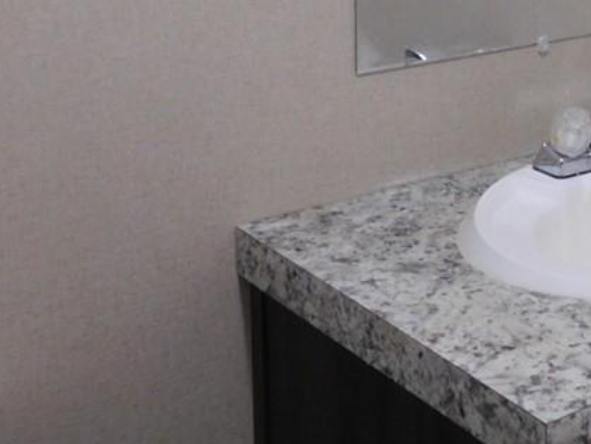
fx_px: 1247
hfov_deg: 24.3
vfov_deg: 19.2
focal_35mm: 73
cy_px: -67
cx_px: 698
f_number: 3.2
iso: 400
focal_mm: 5.3
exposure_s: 1/25
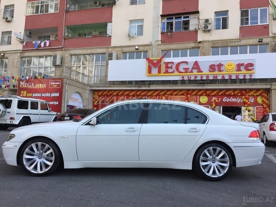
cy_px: 104
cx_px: 138
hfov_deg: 61.7
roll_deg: -3.0
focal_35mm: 29
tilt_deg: +6.9
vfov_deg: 48.2
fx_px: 231
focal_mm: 4.15
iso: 32
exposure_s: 1/706
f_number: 2.2
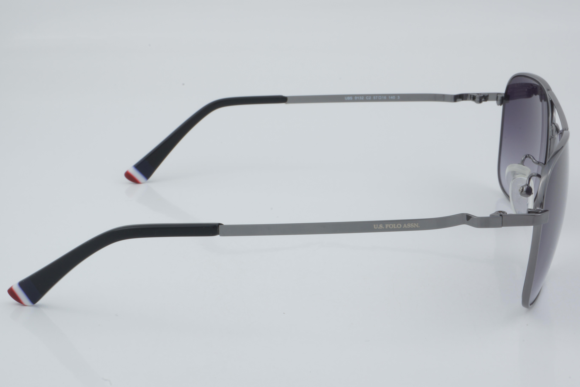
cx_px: 290
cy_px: 194
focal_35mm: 75
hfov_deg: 27.0
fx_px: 1208
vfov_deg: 18.2
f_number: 32
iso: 100
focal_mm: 50
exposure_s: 1/3
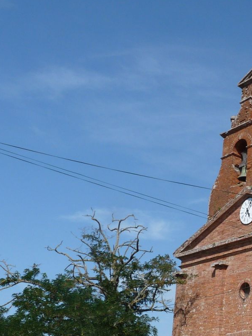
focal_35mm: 60
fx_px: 582
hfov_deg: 22.1
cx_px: 320
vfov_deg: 31.7
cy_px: 247
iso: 100
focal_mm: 4.8
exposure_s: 1/500
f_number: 5.6
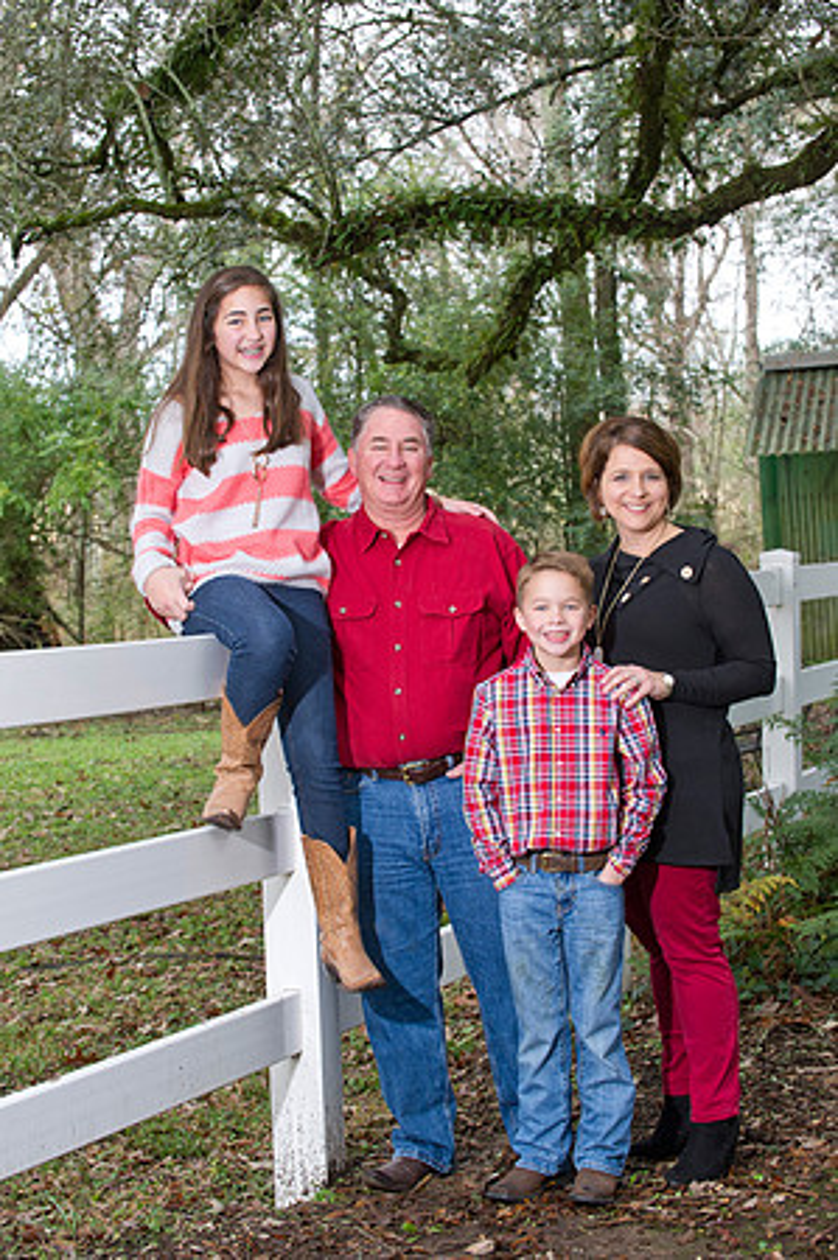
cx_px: 419
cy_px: 630
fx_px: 2870
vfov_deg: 24.8
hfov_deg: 16.6
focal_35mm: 82
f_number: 6.3
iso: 1250
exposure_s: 1/100
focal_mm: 82
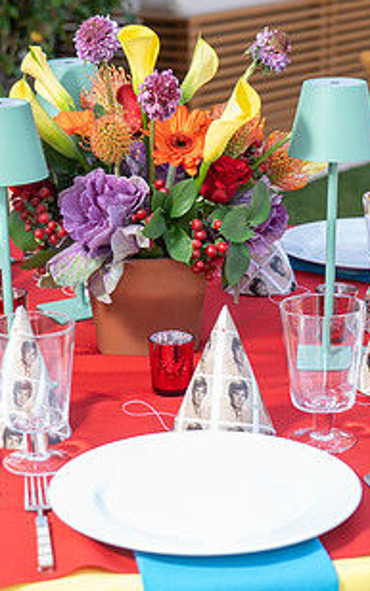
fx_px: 1482
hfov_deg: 14.2
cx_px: 90
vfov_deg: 22.5
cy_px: 268
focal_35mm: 92
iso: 125
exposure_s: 1/200
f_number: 4
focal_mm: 48
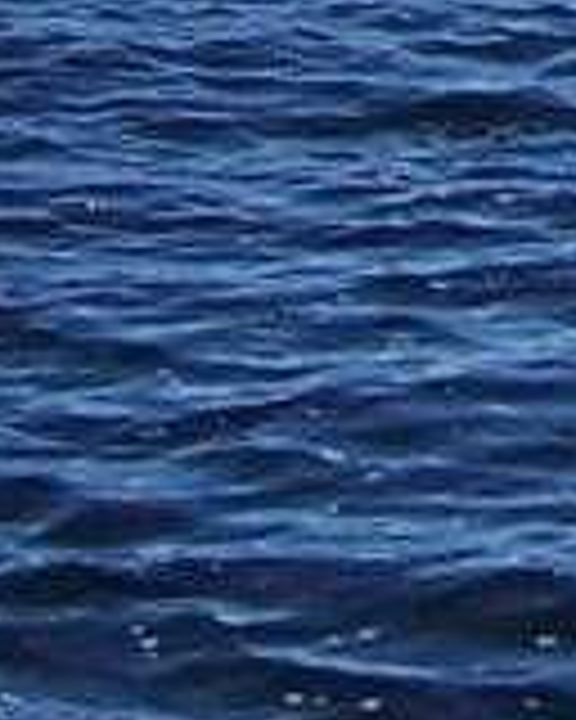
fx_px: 6734
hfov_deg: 4.8
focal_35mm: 316
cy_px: -916
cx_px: 1418
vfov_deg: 5.9
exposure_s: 1/800
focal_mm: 6.3
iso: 80
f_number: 2.8
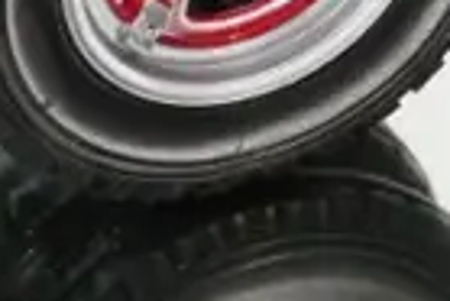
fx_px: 4417
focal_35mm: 353
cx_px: 1198
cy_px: -761
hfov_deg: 5.6
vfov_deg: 3.7
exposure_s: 1/60
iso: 3200
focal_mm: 23
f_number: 5.6
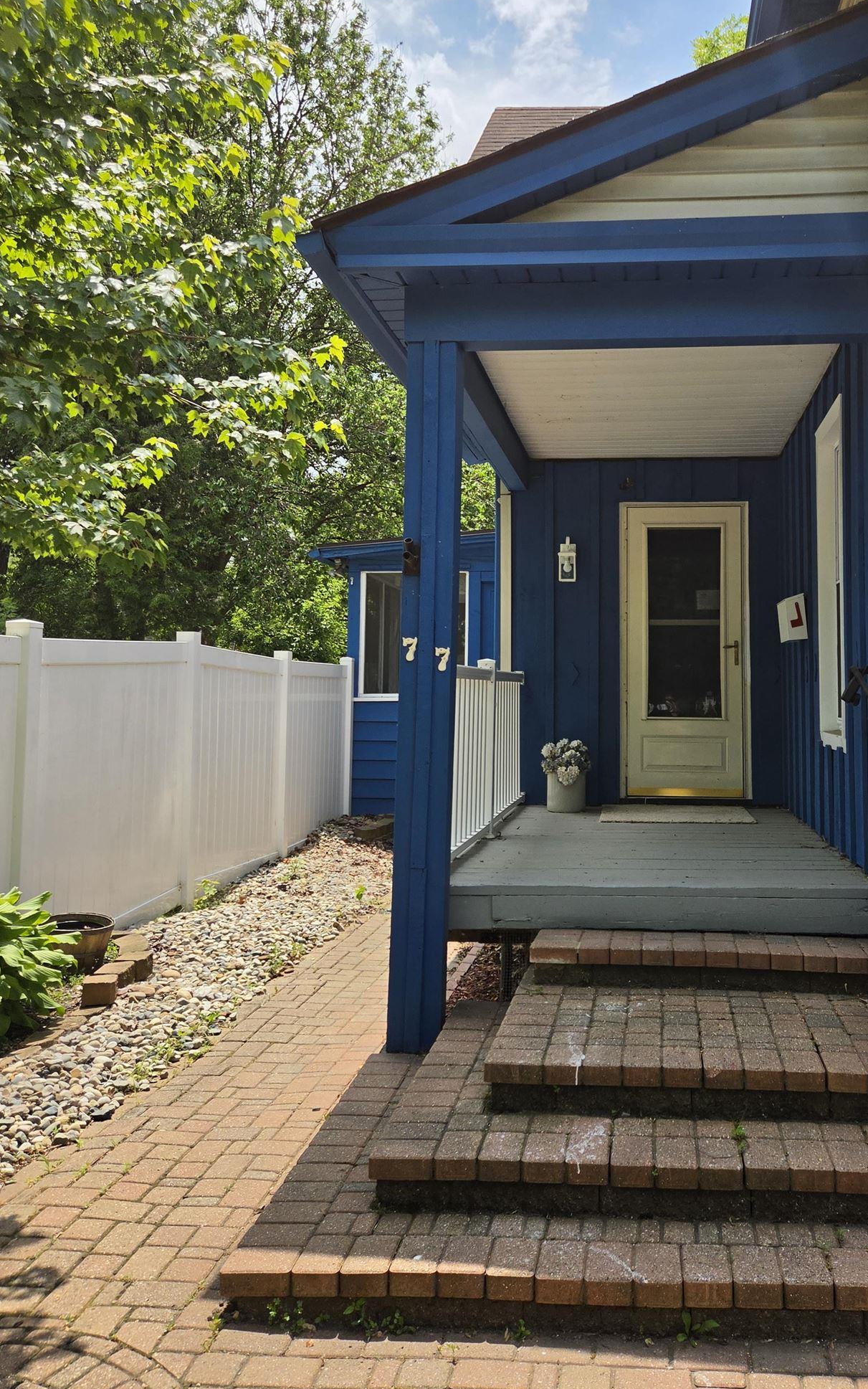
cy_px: 612
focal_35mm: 29
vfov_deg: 64.4
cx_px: 562
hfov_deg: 42.7
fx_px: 1097
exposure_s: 1/7324
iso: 80
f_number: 1.8
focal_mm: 5.4
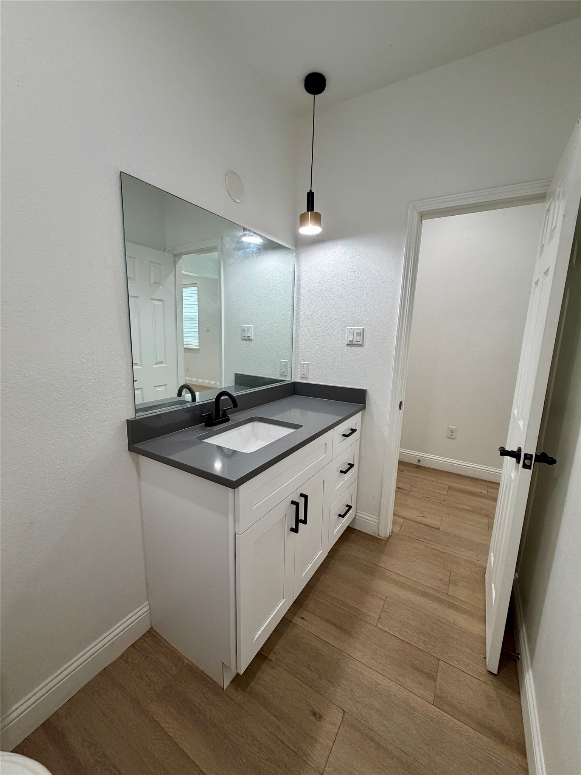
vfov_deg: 102.1
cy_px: 388
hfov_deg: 85.7
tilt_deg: -10.1
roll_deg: -1.4
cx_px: 290
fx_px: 313
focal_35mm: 14
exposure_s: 1/120
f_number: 2.2
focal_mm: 2.22
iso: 250
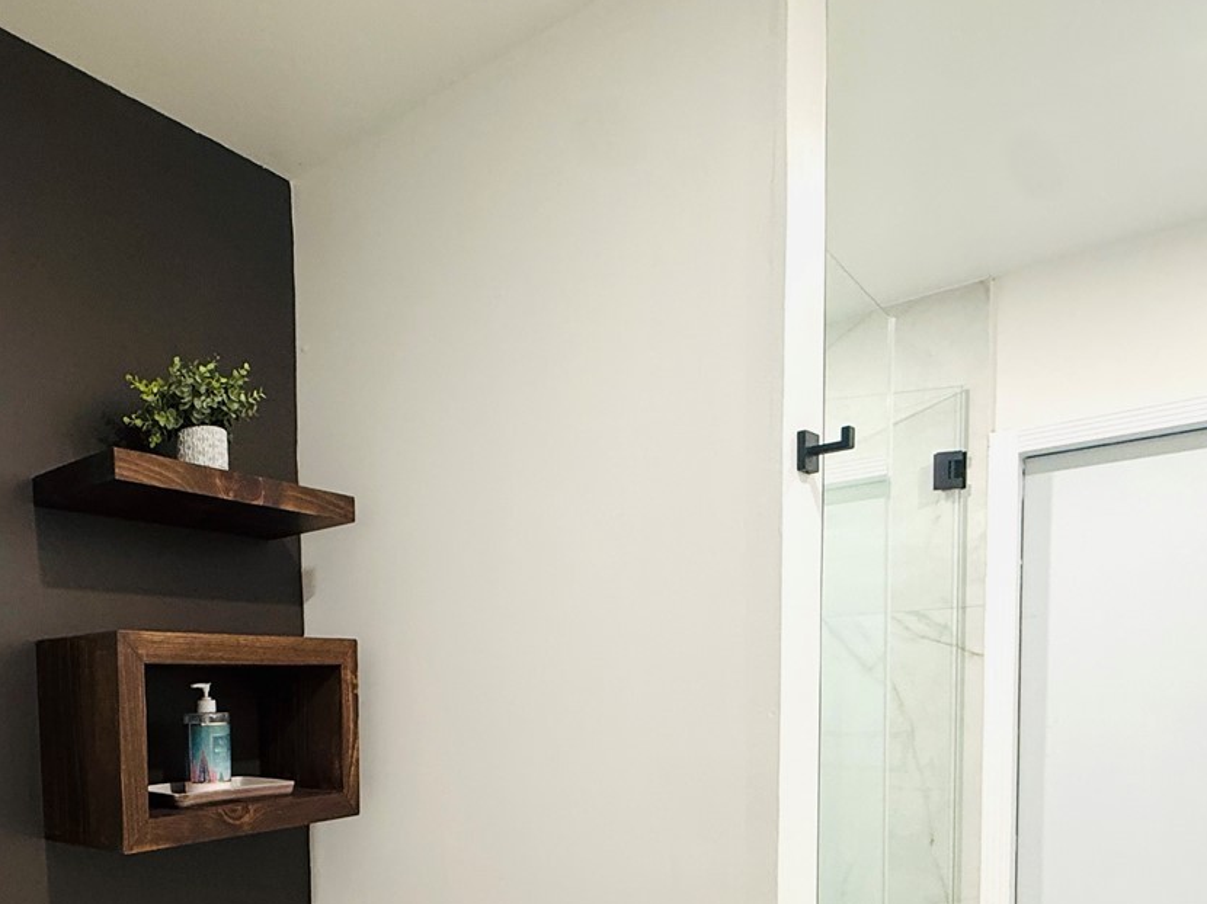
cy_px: 762
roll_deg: +1.5
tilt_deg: -3.5
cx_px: 231
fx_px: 941
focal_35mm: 27
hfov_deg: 59.8
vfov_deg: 47.6
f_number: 2.2
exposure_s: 1/60
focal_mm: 2.22
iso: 200
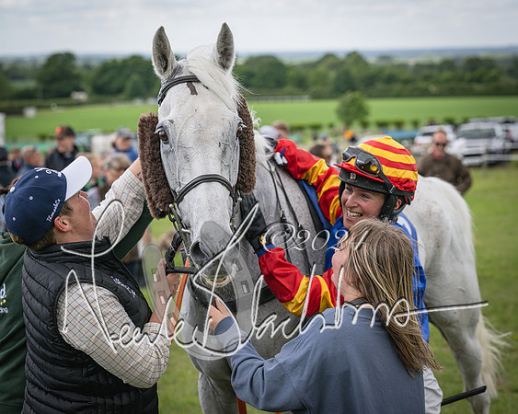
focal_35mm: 79
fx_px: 1208
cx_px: 287
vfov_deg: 19.4
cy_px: 207
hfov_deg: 24.2
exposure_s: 1/1600
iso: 400
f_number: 4
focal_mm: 70
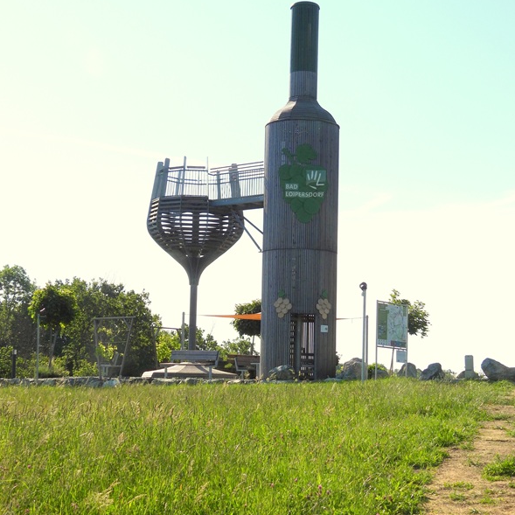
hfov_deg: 26.1
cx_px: 254
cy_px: 254
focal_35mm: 66
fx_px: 1111
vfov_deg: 26.1
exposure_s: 1/2000
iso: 100
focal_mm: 9.8
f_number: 3.5
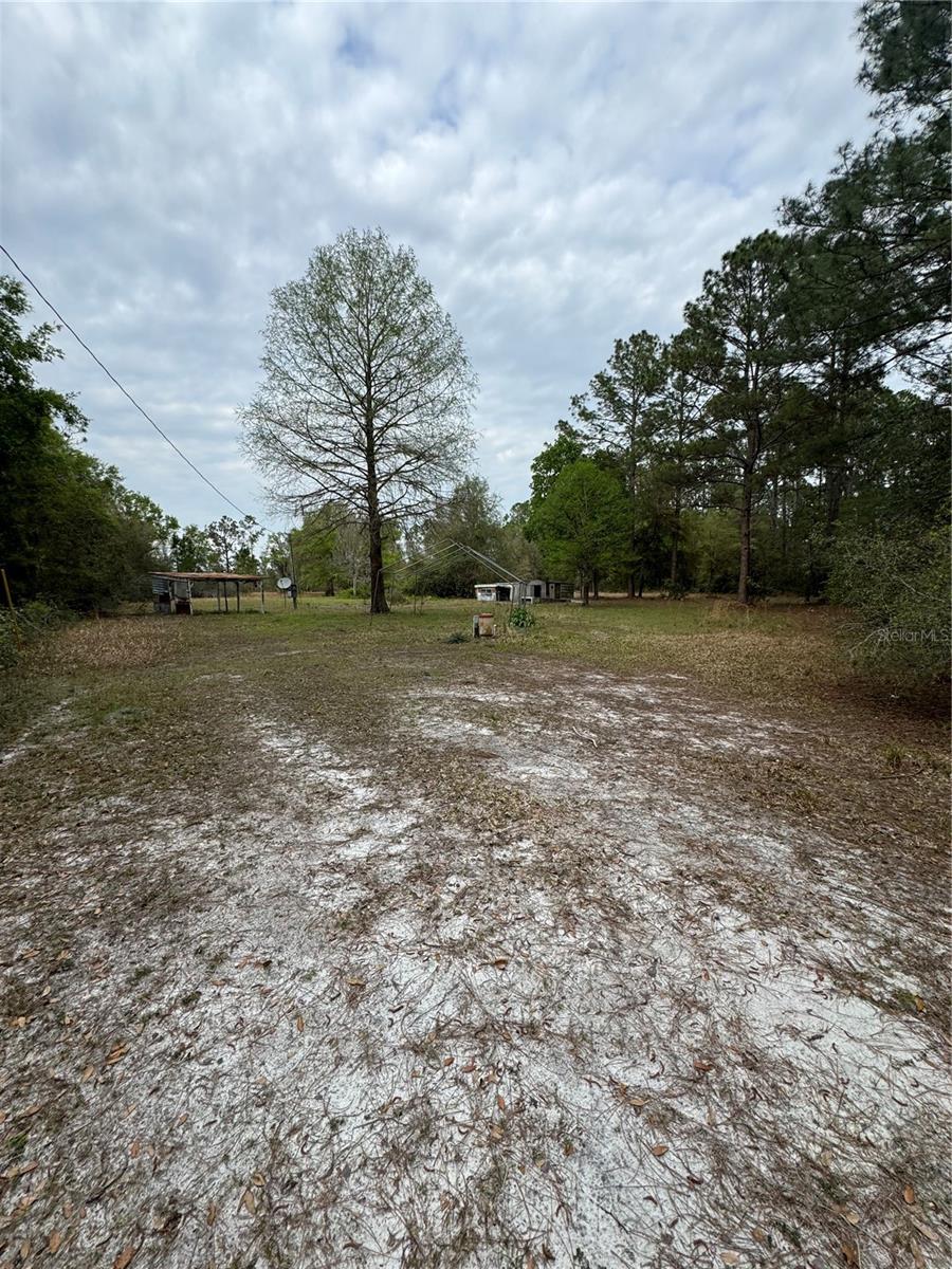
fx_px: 513
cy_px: 634
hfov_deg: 85.7
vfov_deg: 102.1
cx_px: 476
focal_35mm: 14
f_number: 2.2
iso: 40
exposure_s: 1/727
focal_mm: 2.22
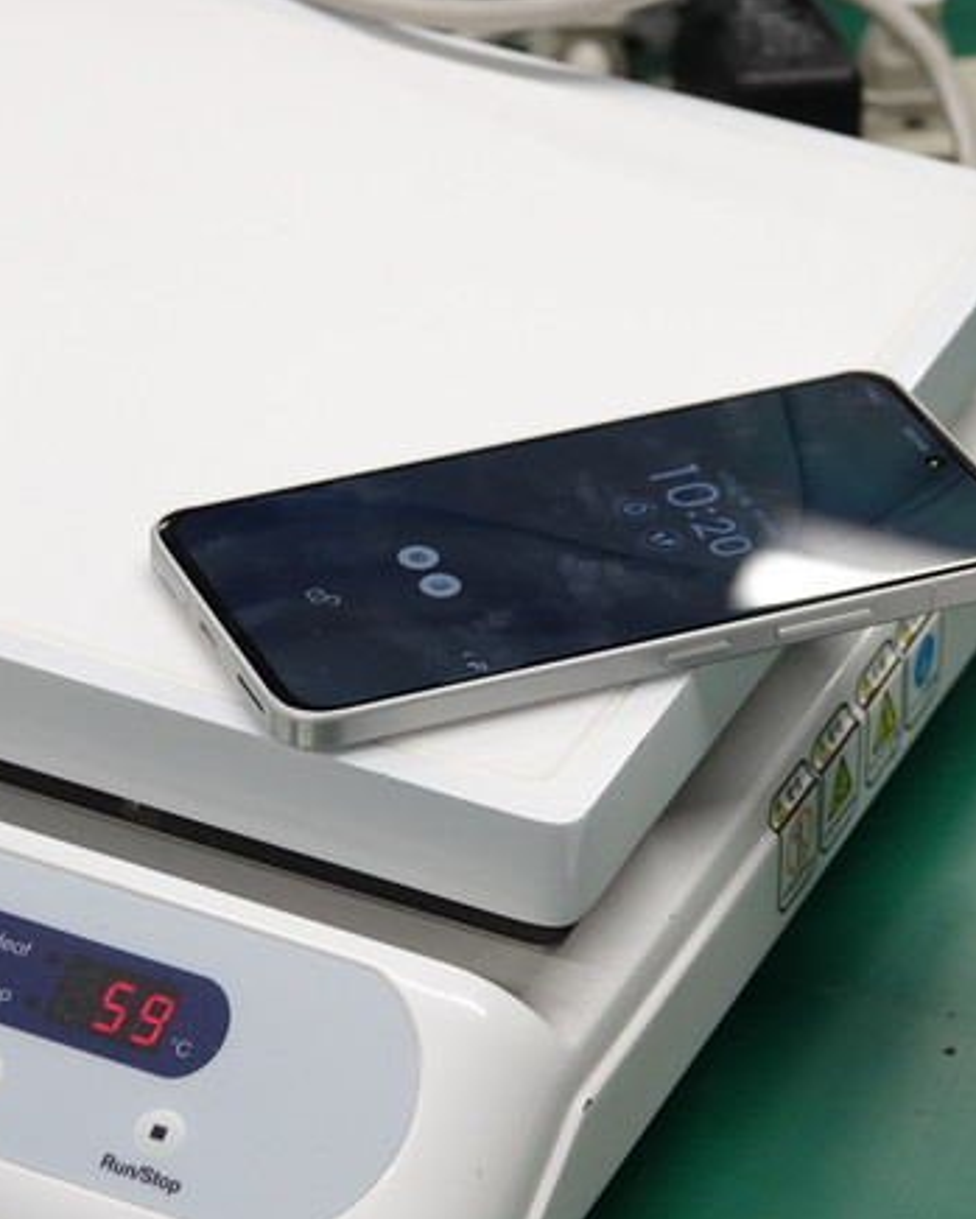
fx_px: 5125
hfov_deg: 10.9
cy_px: 610
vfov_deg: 13.6
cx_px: 450
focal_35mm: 142
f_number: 4
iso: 640
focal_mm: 36.72
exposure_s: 1/100
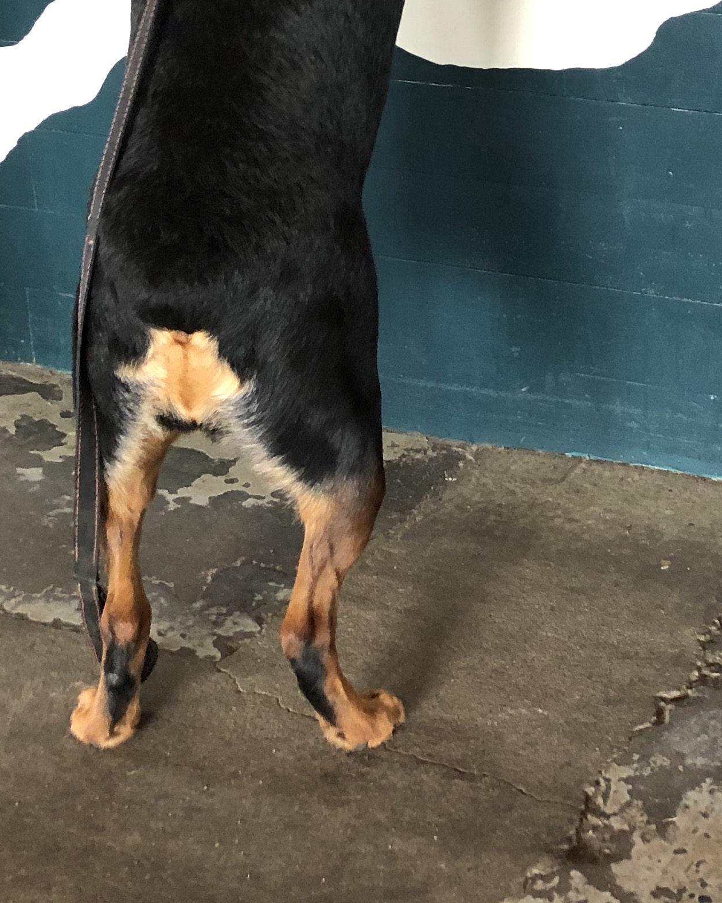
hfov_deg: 21.7
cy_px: -98
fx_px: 1870
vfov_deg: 25.2
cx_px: 524
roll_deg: -0.6
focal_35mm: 70
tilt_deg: -8.4
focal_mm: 4
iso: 64
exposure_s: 1/15
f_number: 1.8
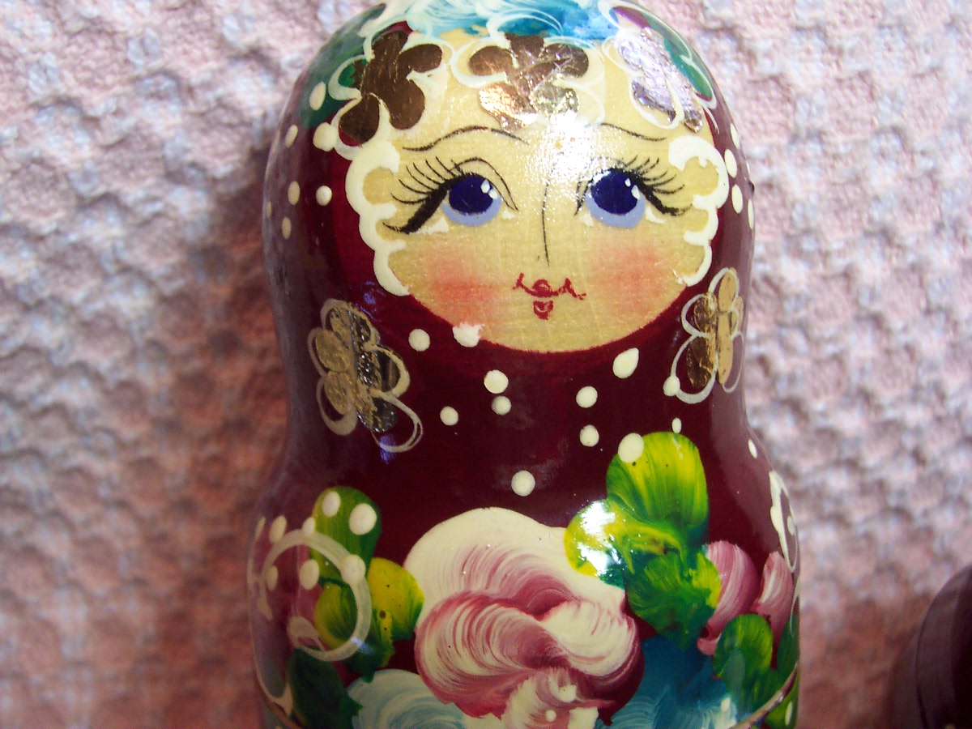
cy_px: 364
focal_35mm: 37
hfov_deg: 50.1
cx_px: 486
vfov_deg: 38.7
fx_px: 1039
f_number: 2.8
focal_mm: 5.6
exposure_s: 1/30
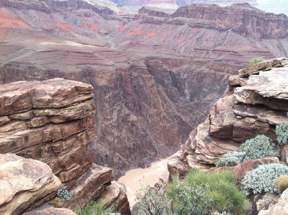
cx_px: 144
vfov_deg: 40.6
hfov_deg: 52.7
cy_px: 108
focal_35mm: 35
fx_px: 291
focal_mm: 3.85
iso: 80
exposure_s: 1/357
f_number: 2.8
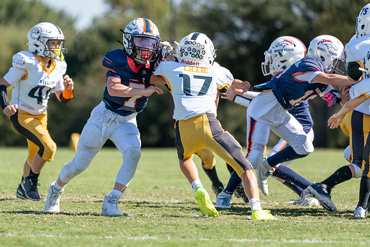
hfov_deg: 4.5
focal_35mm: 459
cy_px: 108
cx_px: 159
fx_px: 4718
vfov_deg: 3.0
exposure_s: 1/1000
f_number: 5.6
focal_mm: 400
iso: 250
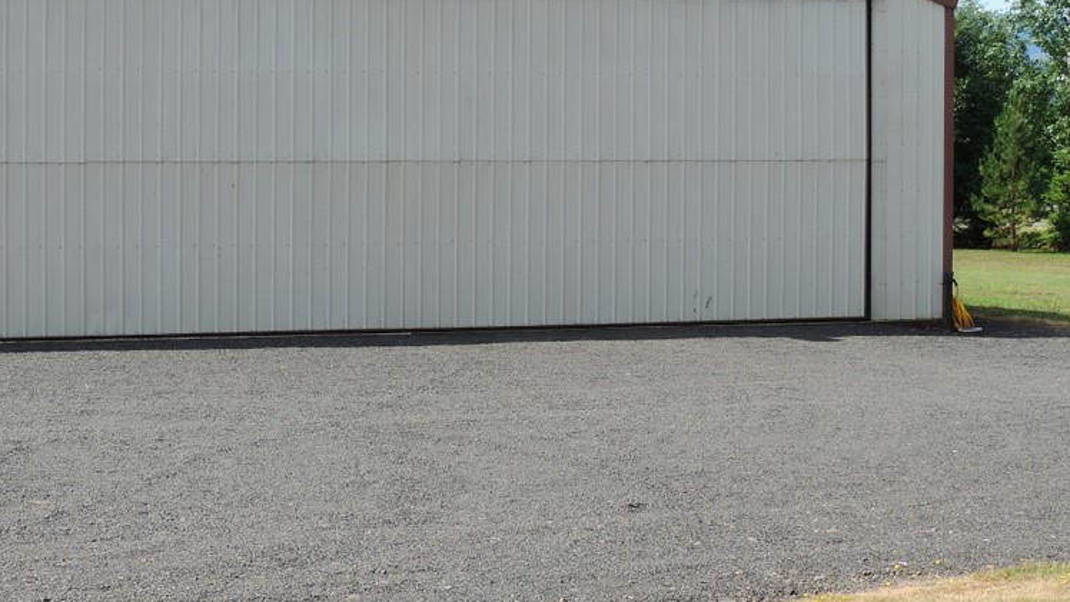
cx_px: 453
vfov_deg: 14.7
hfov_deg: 25.9
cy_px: 203
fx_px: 2327
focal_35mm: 82
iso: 80
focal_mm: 9.8
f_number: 3.7
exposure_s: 1/500
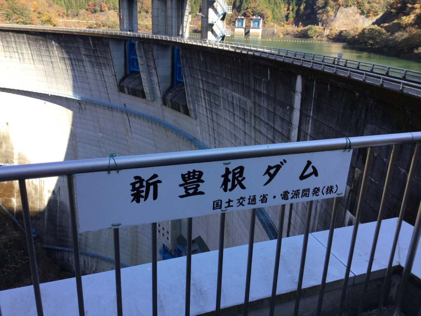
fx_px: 377
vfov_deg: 45.4
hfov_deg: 58.4
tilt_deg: -21.7
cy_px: 158
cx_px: 210
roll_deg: -3.7
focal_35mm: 31
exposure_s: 1/281
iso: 25
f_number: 2.4
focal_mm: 3.3
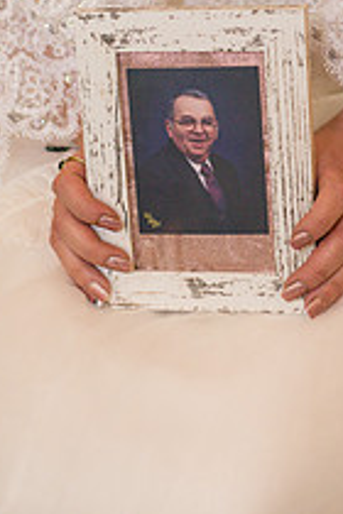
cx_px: 213
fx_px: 1529
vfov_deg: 18.8
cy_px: 64
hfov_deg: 12.8
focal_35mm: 107
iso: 800
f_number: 2.5
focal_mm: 50
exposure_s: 1/640
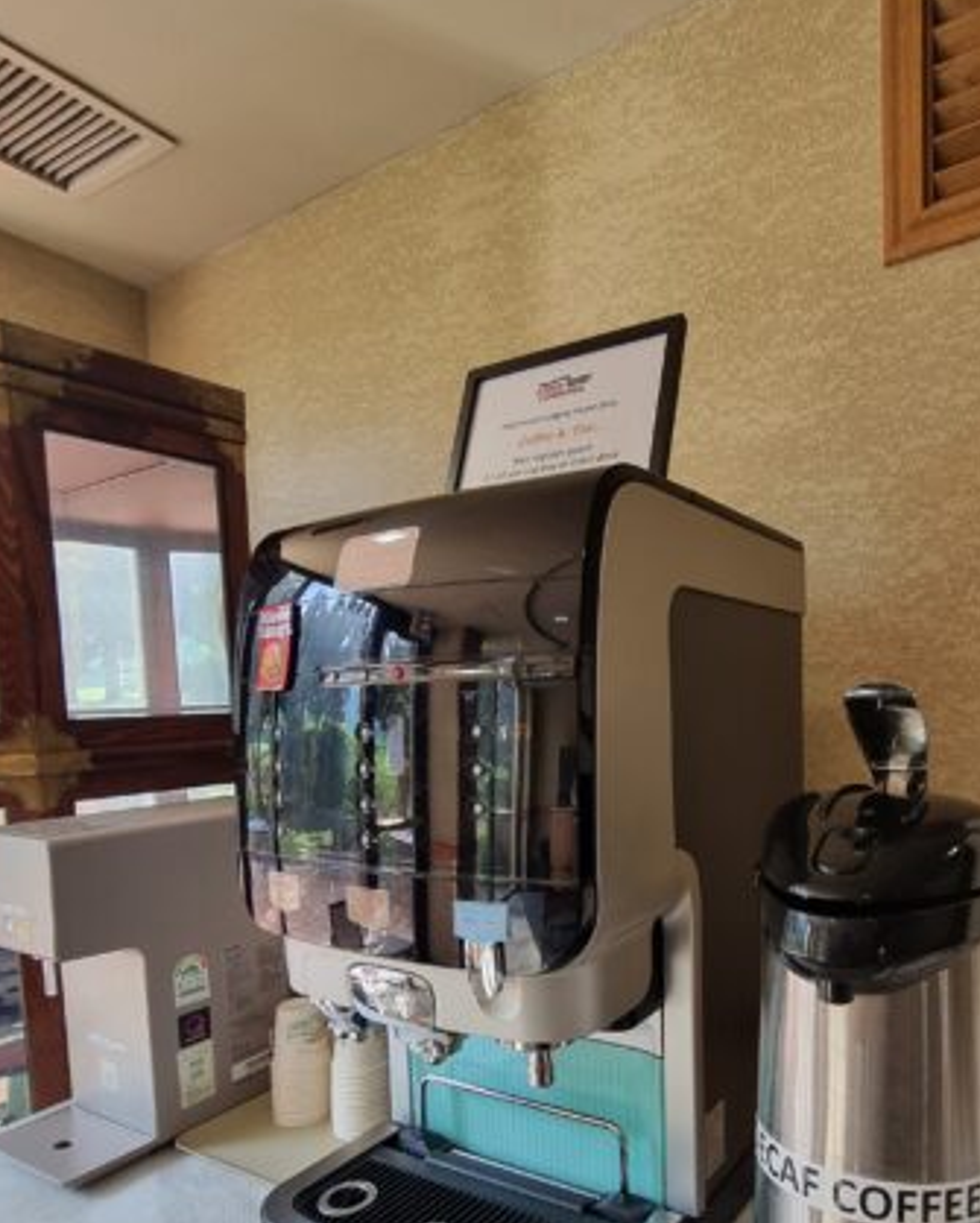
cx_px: 630
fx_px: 761
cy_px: 764
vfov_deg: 76.2
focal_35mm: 21
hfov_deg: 64.3
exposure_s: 1/60
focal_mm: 2.2
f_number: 2.2
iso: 80
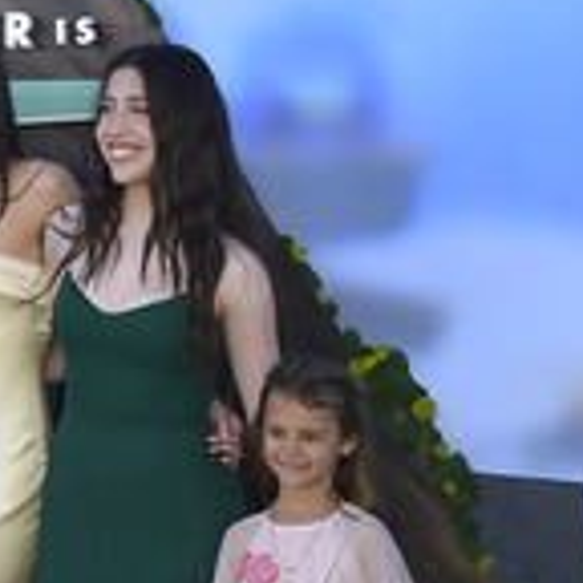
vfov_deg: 18.5
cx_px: -300
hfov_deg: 16.9
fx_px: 1772
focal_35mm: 93
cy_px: 490
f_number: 7.1
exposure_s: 1/250
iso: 125
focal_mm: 35
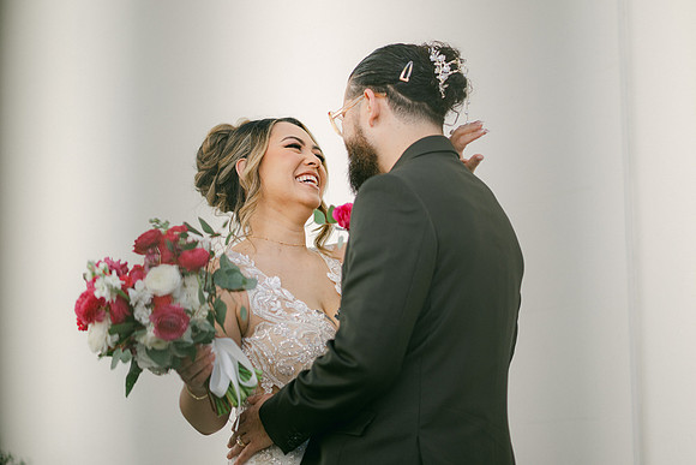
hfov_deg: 23.9
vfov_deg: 16.1
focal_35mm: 85
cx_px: 348
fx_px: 1644
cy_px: 232
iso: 80
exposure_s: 1/2500
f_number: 1.8
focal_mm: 85
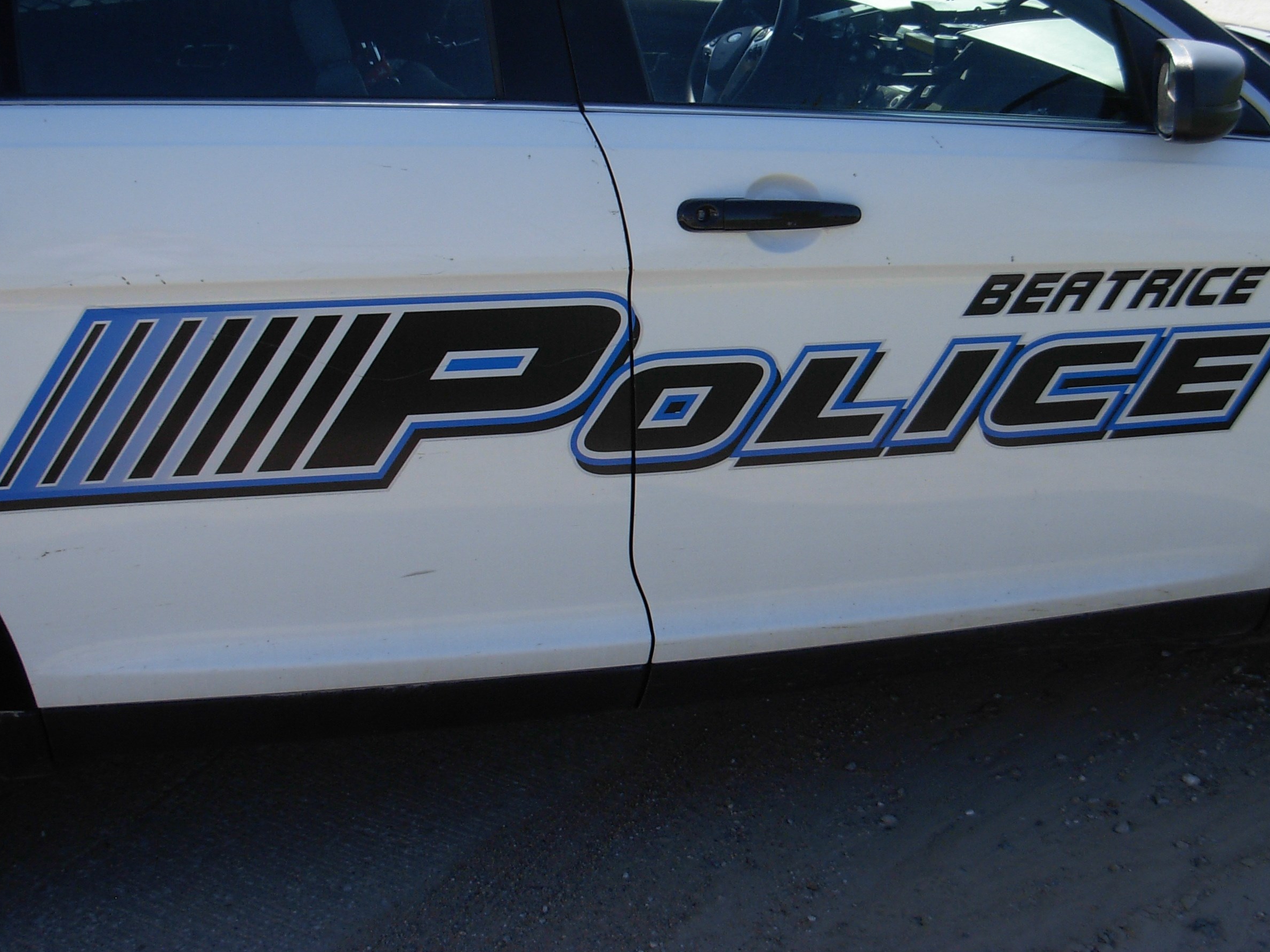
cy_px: 347
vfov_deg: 29.5
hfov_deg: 38.9
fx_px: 1798
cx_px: 683
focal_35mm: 49
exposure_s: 1/966
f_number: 2.9
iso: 79
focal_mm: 6.3
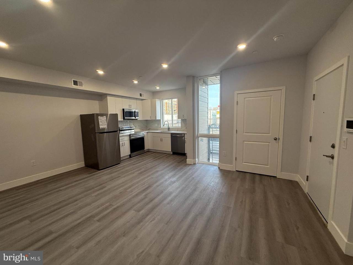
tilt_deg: -5.3
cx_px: 176
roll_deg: +0.7
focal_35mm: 14
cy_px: 132
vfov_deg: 85.7
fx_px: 143
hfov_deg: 102.1
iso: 125
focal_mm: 2.22
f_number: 2.2
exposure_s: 1/120
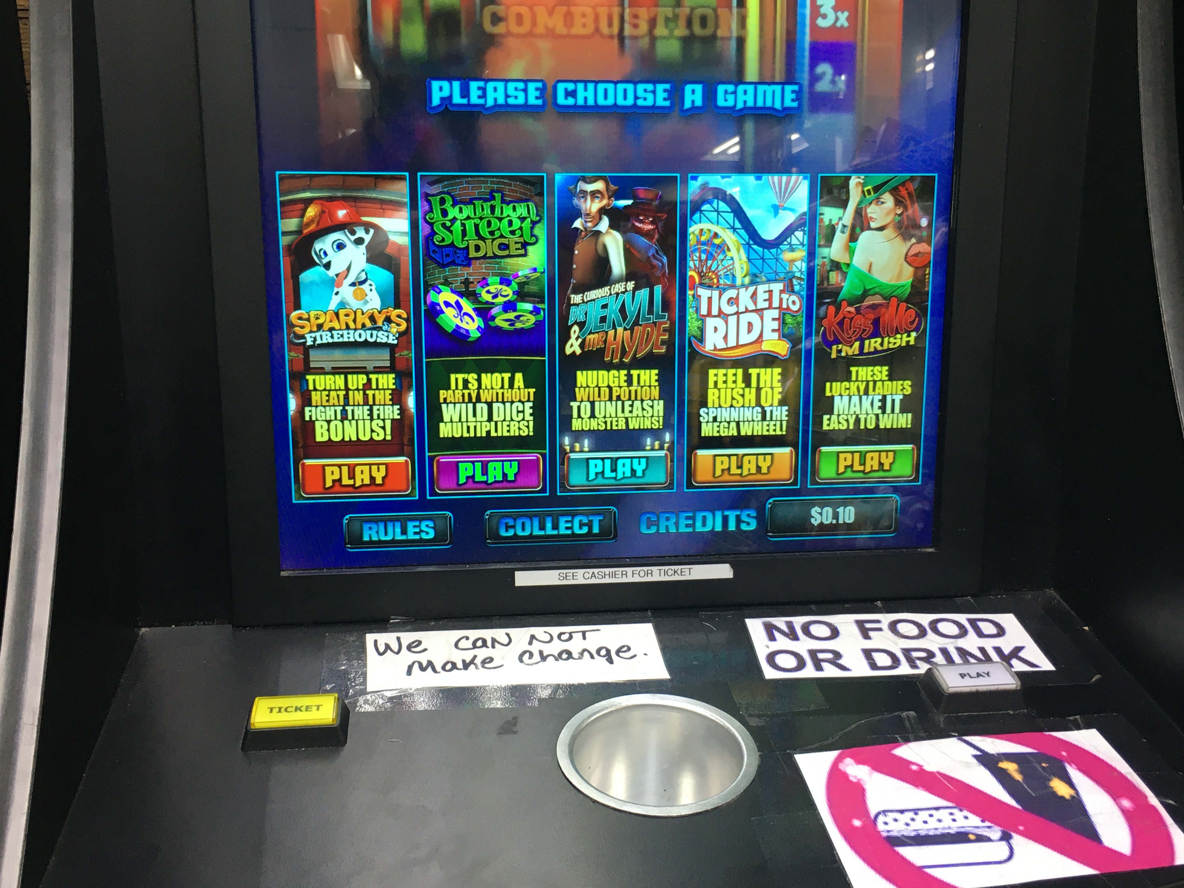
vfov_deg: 38.7
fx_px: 1266
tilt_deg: -18.2
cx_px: 611
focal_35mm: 37
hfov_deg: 50.1
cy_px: 462
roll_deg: +0.4
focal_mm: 4.15
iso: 50
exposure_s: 1/30
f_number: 2.2
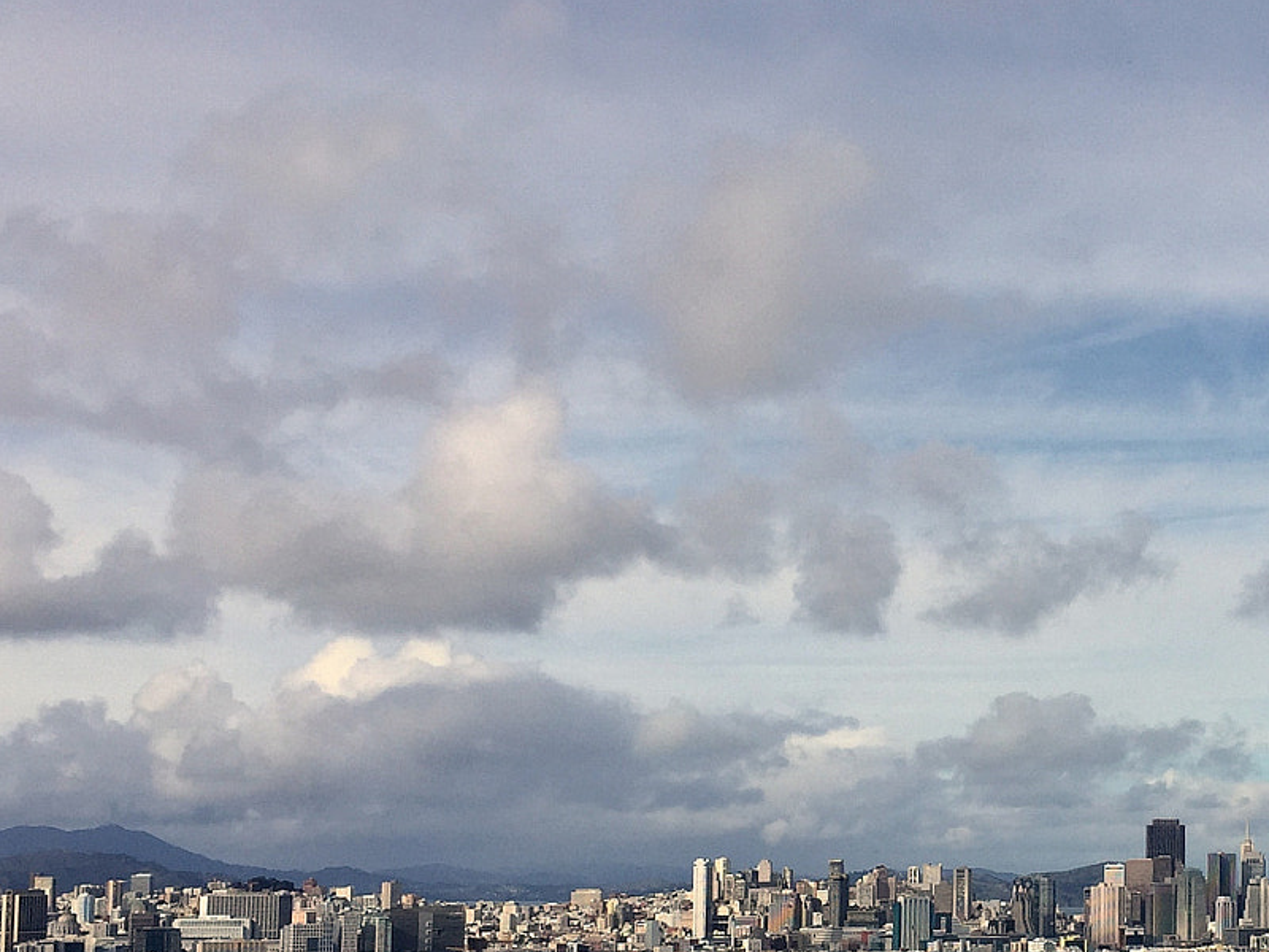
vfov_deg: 24.9
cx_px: 1079
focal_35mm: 58
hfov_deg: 32.0
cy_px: 731
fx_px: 2126
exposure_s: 1/2198
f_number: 2.2
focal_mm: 4.15
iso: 32
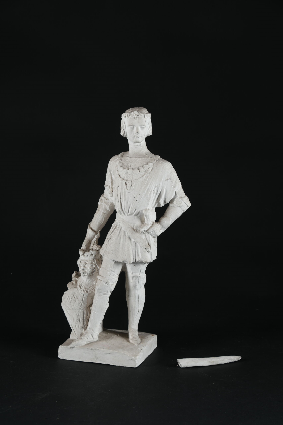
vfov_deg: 21.9
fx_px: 1096
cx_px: 142
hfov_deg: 14.7
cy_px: 212
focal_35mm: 93
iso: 100
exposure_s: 1/250
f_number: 8
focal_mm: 62
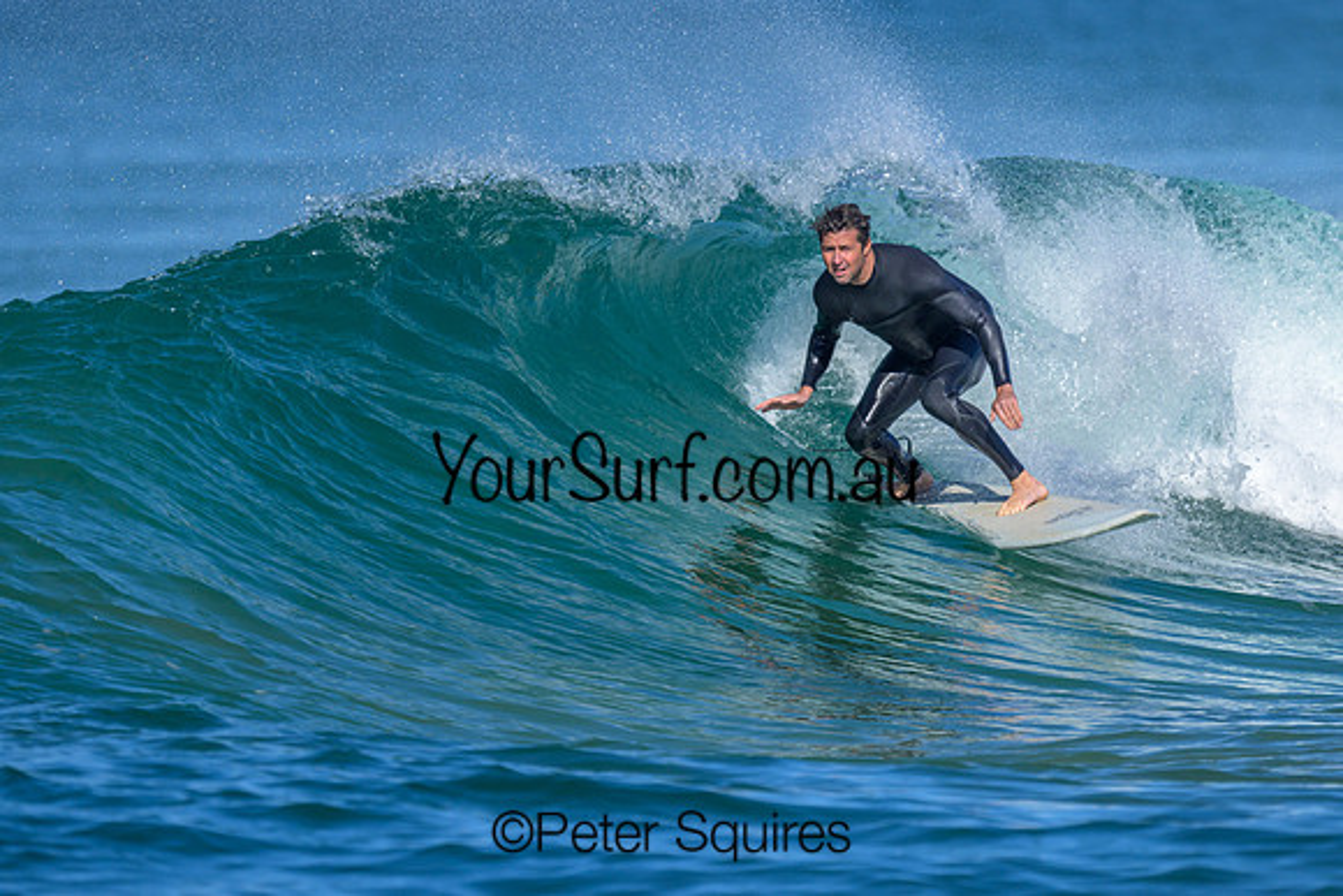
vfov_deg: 1.4
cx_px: 635
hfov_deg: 2.1
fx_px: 36794
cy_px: 552
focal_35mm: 986
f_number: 6.3
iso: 320
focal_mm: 800
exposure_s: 1/2000
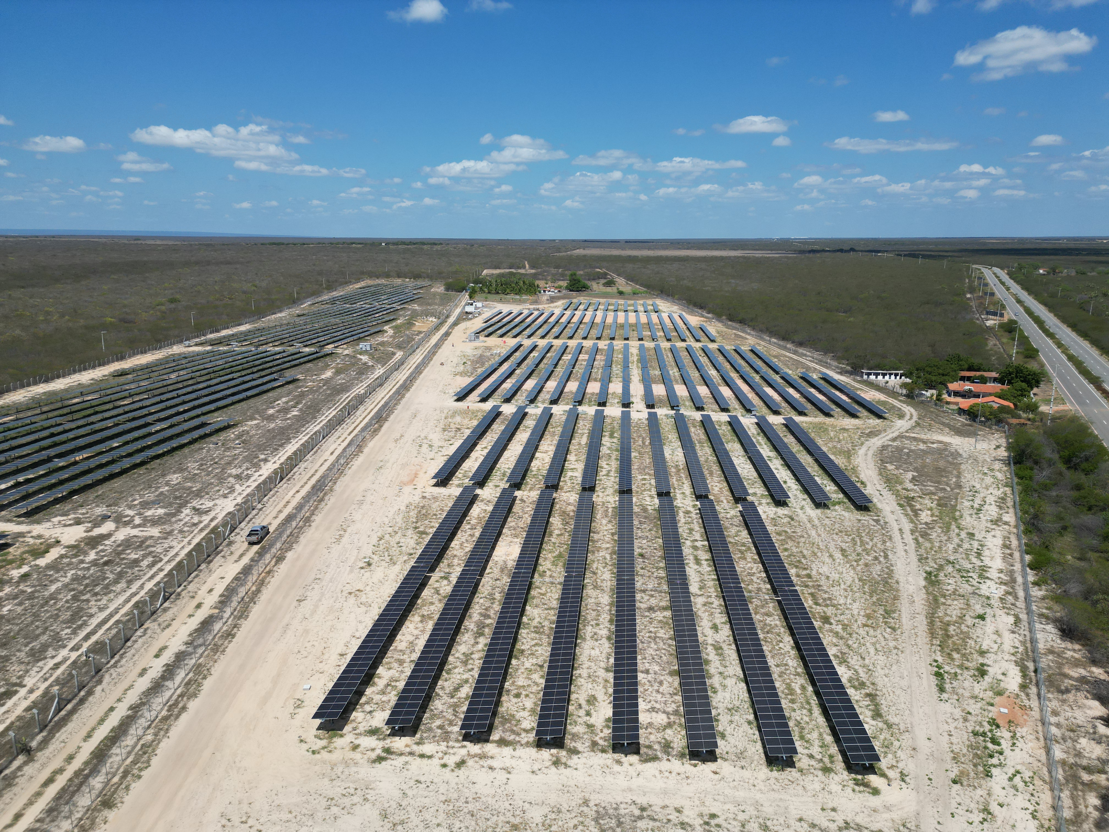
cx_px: 554
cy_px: 416
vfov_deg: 56.8
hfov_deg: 71.6
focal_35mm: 24
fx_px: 769
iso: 120
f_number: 1.7
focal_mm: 6.72
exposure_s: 1/4000
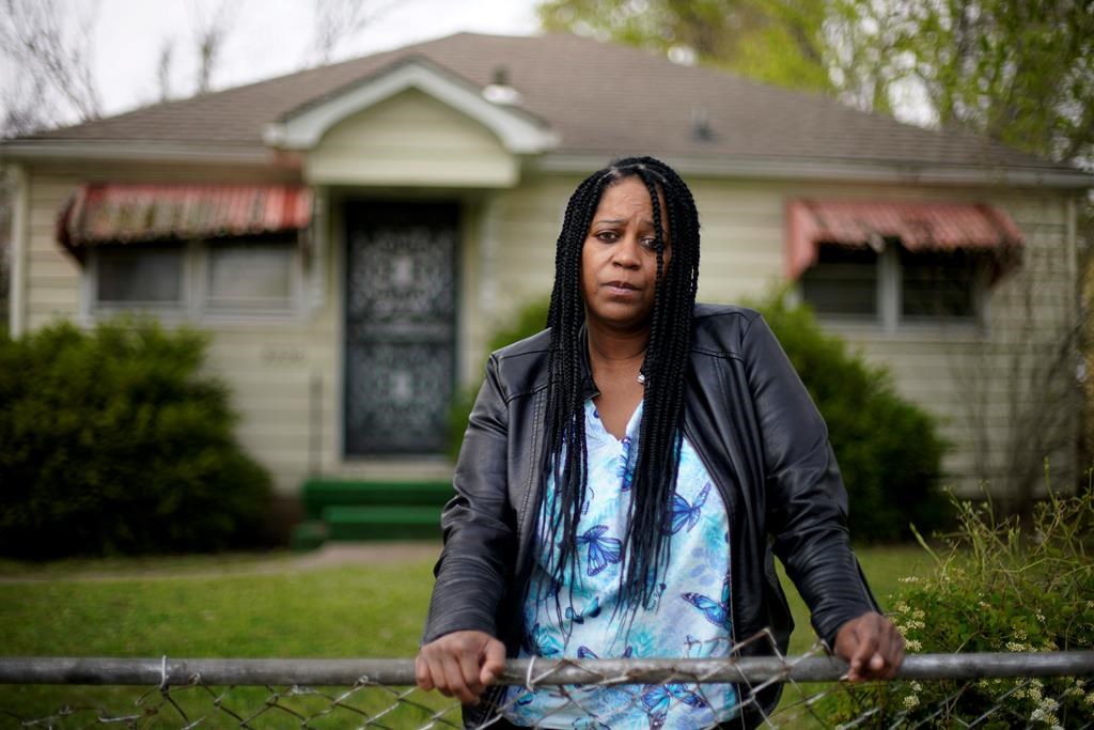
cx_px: 547
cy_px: 365
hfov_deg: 39.6
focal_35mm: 50
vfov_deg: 27.0
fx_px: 1520
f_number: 1.4
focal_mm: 50
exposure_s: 1/3200
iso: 160
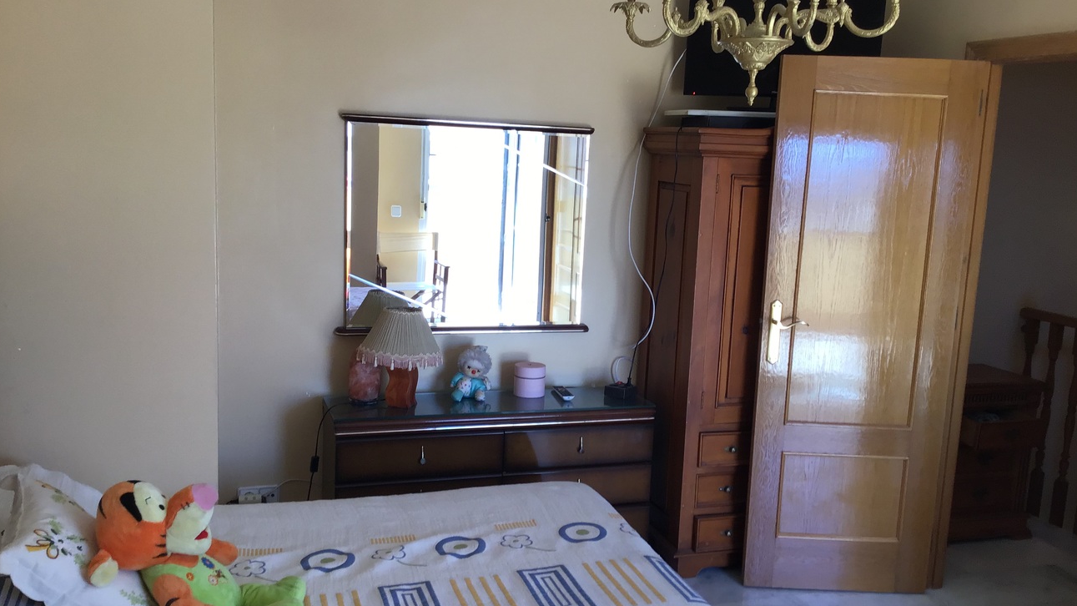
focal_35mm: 34
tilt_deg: -12.8
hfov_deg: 58.0
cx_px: 536
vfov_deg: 34.6
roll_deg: -1.9
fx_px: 971
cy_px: 312
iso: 32
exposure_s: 1/50
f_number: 2.4
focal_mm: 3.3
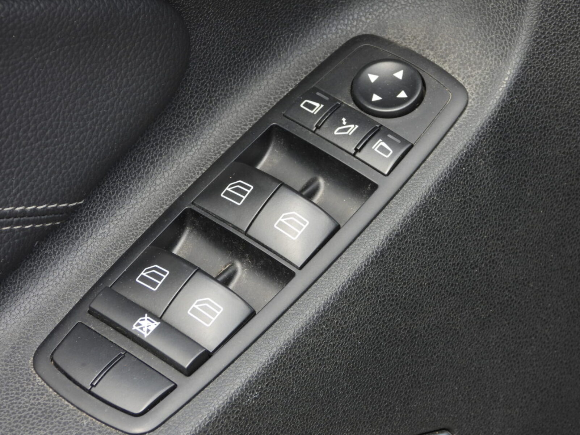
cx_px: 290
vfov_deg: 8.7
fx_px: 2849
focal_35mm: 170
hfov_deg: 11.6
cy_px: 218
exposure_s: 1/100
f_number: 4
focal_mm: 30.5
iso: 100
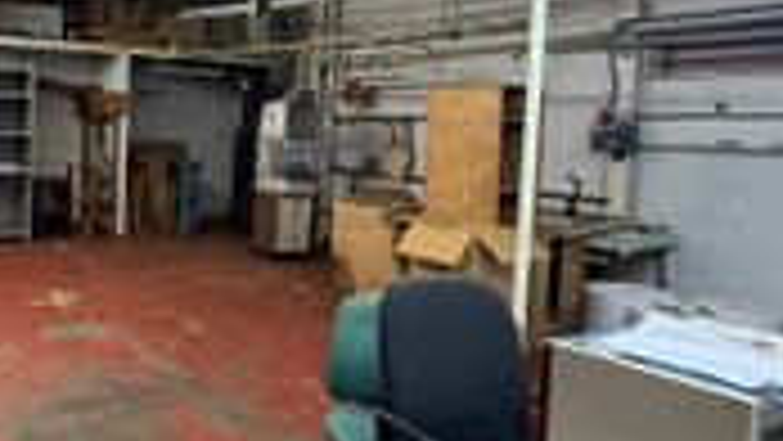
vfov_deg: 33.5
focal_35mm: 35
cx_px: 140
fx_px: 727
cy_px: 153
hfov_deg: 52.4
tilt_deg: -2.1
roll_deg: -0.9
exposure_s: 1/50
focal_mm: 2.22
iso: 500
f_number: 2.2
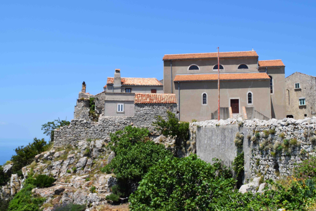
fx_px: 298
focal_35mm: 34
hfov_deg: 55.8
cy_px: 105
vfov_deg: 38.9
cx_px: 157
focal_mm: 22
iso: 200
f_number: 10
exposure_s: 1/400
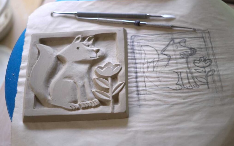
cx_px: 118
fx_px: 383
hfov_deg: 34.0
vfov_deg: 21.6
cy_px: 74
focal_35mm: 60
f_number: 1.8
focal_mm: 38.5
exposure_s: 1/56
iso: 250
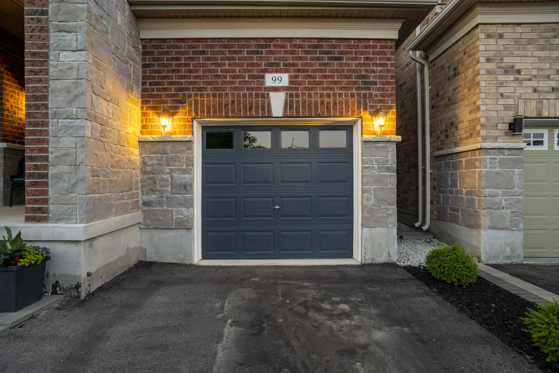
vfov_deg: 67.4
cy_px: 186
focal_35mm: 18
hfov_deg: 90.0
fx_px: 279
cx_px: 280
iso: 1000
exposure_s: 1/25
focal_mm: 12
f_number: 7.1
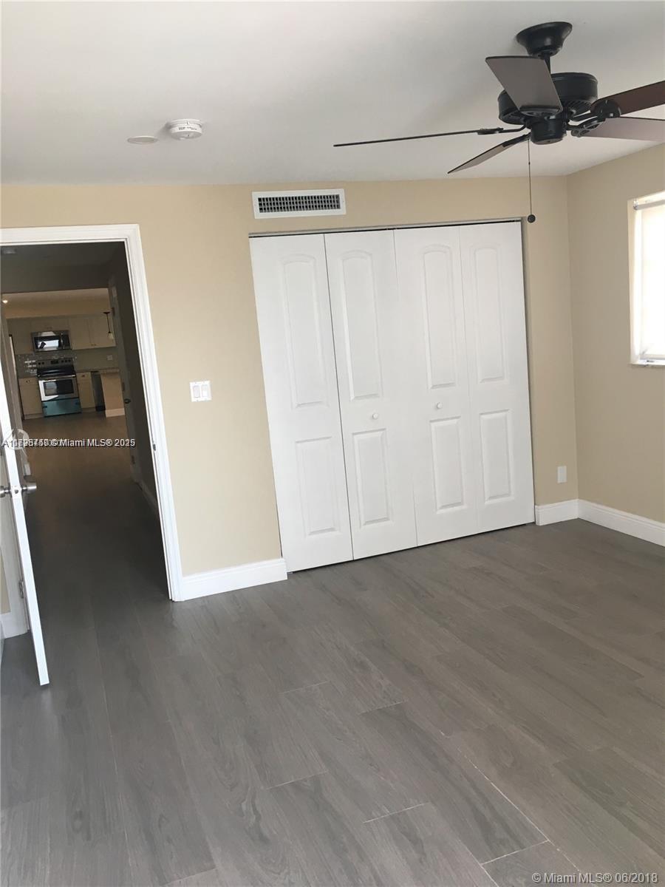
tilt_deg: -9.2
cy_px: 444
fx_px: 743
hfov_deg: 48.2
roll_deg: +4.7
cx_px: 332
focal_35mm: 29
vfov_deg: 61.7
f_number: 2.2
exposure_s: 1/30
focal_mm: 4.15
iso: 32
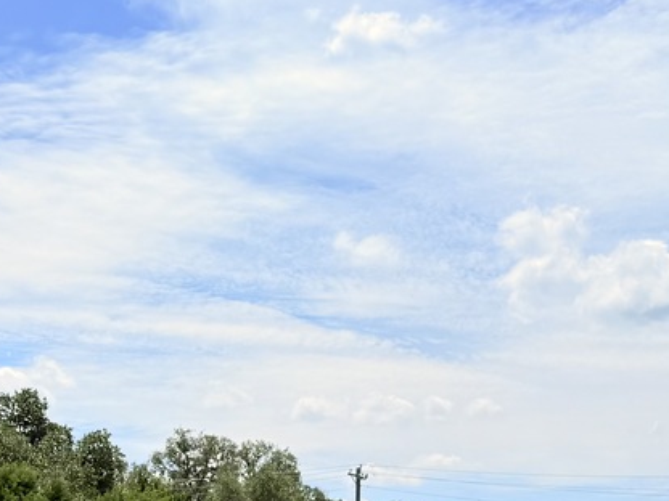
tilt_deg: +3.1
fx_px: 1604
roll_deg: -1.6
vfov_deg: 17.0
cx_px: 259
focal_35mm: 83
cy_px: 594
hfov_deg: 23.5
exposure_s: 1/11905
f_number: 1.78
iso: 80
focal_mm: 6.76
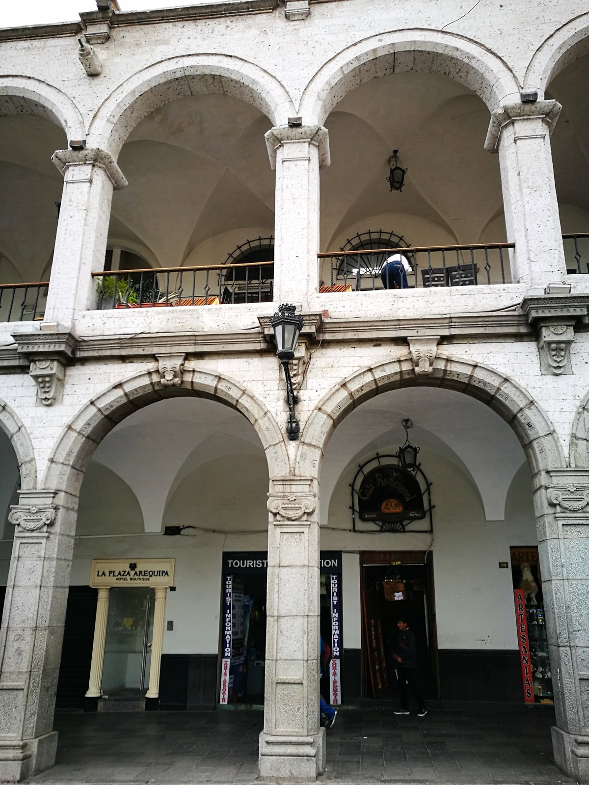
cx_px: 294
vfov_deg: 65.3
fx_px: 613
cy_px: 392
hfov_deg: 51.4
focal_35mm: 27
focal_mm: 4.5
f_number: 2.2
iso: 50
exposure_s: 1/252
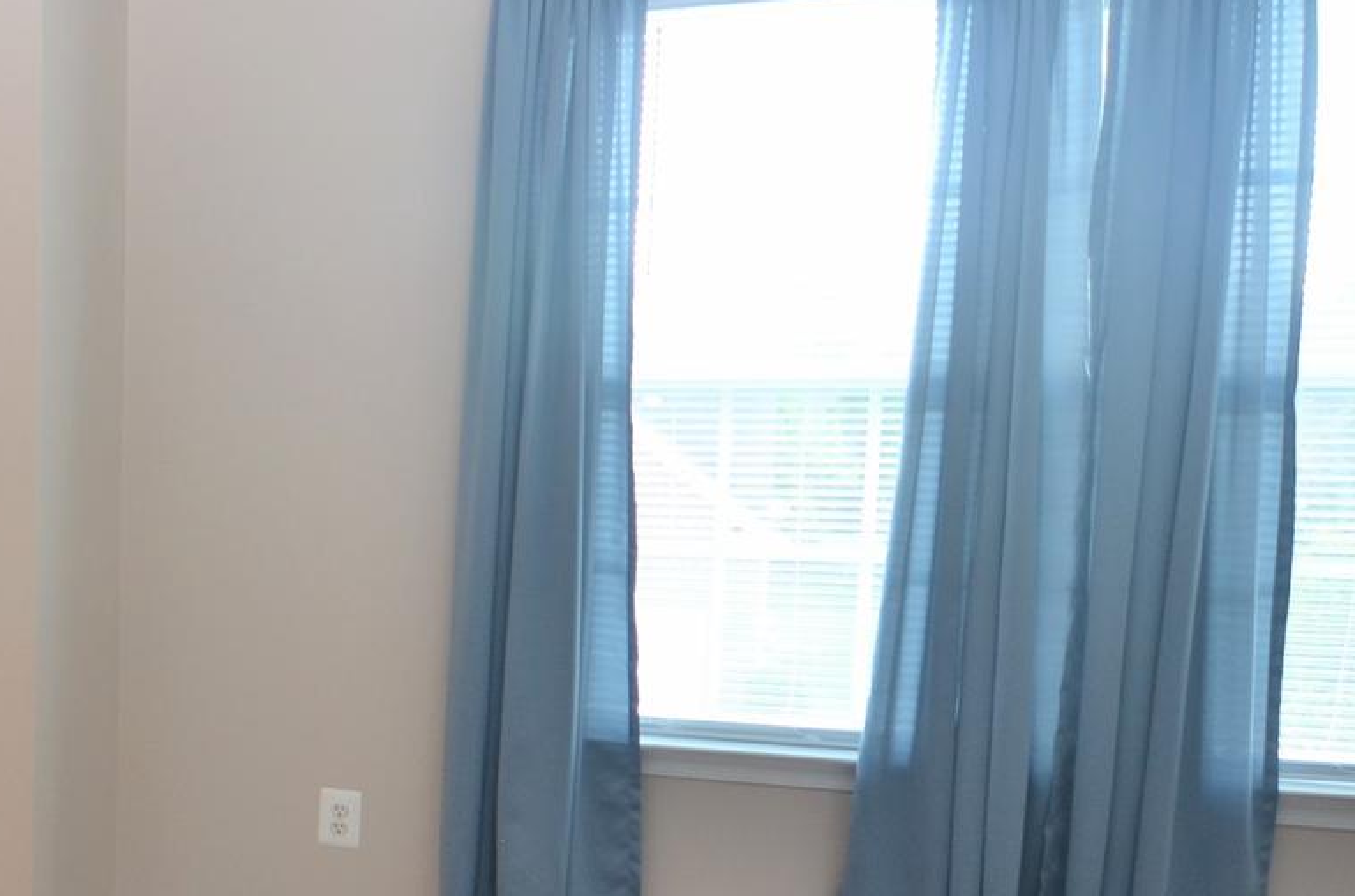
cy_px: 624
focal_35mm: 40
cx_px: -53
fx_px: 1502
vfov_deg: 32.8
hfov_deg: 41.1
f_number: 4
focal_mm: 10
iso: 250
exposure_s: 1/60
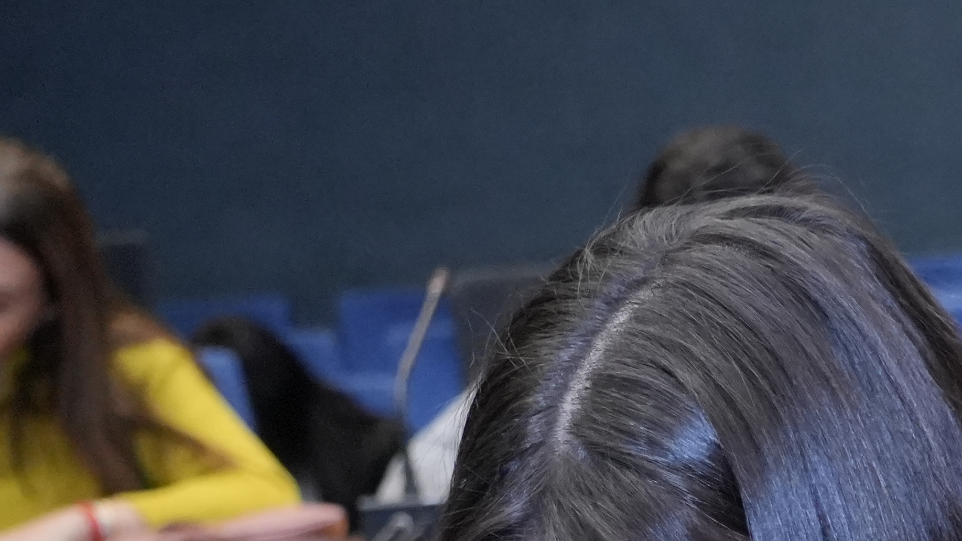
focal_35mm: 124
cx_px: 1663
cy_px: 1004
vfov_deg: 9.3
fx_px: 3163
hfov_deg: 15.2
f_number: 4
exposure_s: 1/160
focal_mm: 31
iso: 4000
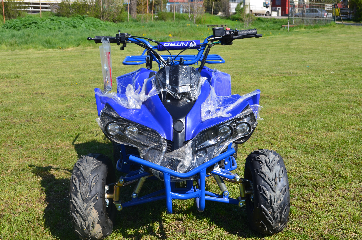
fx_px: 421
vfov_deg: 31.8
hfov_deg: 46.5
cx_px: 181
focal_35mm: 42
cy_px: 120
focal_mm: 28
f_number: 7.1
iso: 100
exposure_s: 1/200
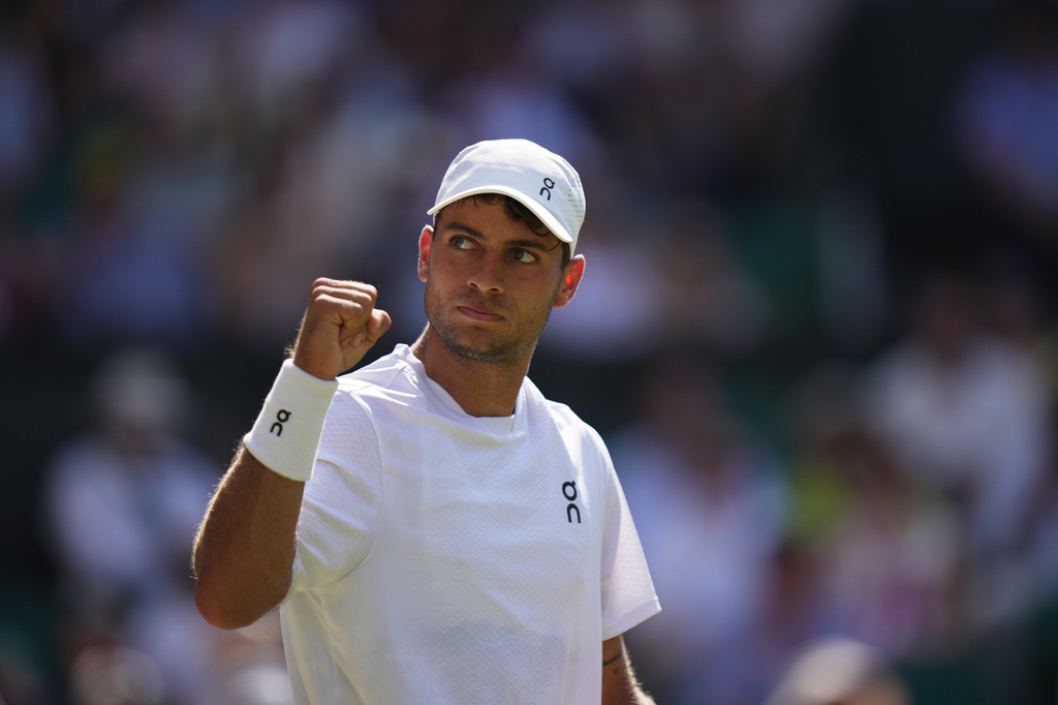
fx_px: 11751
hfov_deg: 5.2
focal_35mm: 400
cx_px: 529
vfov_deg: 3.4
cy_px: 352
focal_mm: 400
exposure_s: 1/2500
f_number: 2.8
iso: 160
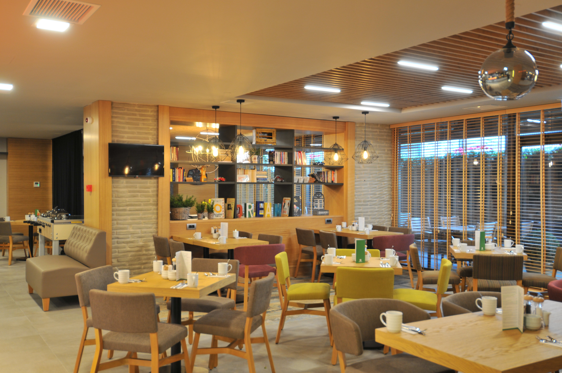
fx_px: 561
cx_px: 281
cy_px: 186
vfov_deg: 36.8
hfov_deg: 53.2
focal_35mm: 36
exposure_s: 1/5
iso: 200
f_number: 4
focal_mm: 24
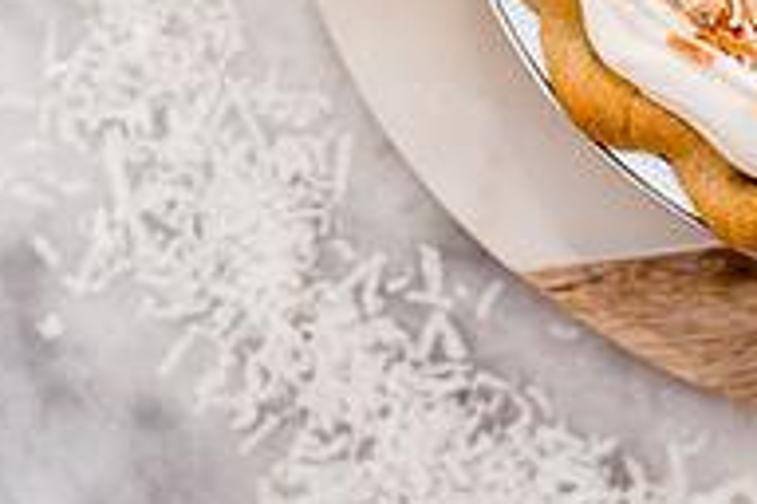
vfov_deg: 10.3
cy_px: -175
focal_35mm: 130
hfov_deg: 15.5
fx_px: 2733
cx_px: 751
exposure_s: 1/160
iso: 500
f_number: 2.2
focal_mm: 35
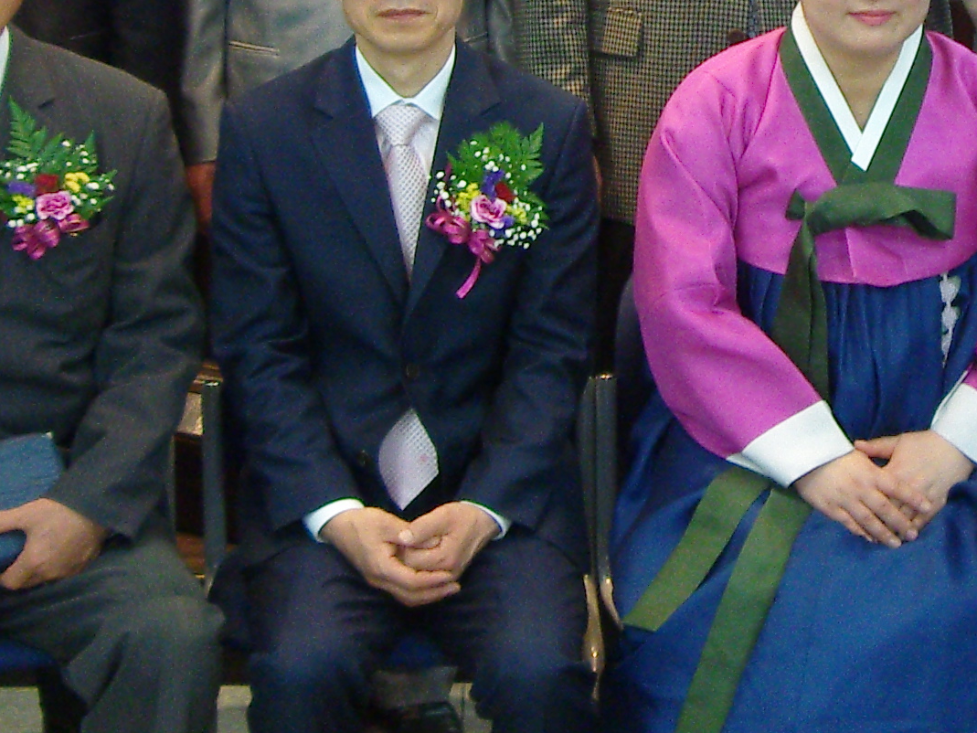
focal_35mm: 113
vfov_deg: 13.0
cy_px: 91
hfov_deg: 17.3
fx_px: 3190
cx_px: 698
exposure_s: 1/40
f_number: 2.8
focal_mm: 6.2
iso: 200
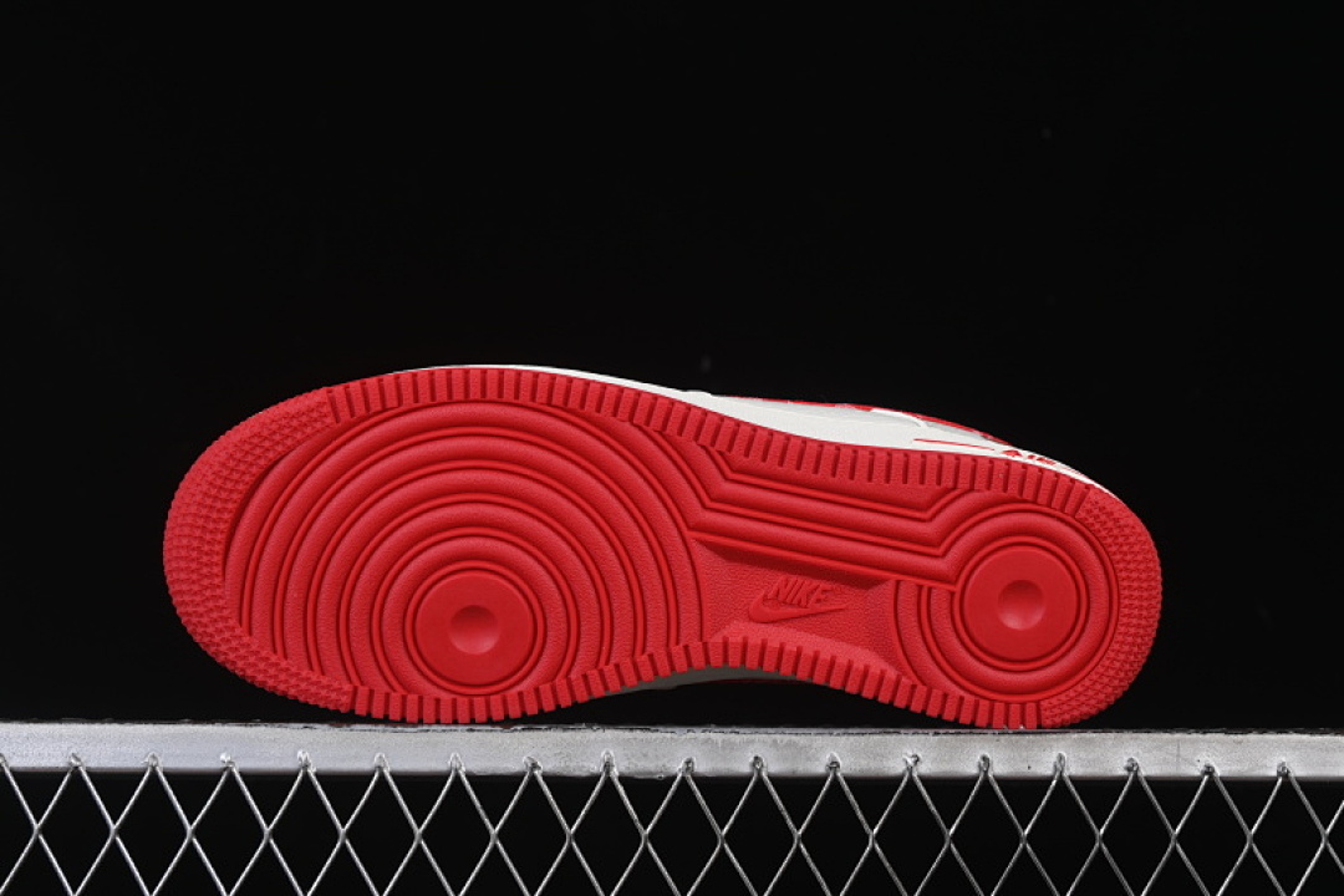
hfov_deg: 27.0
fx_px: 2800
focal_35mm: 75
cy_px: 448
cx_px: 672
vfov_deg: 18.2
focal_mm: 50
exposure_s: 1/100
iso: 160
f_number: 8
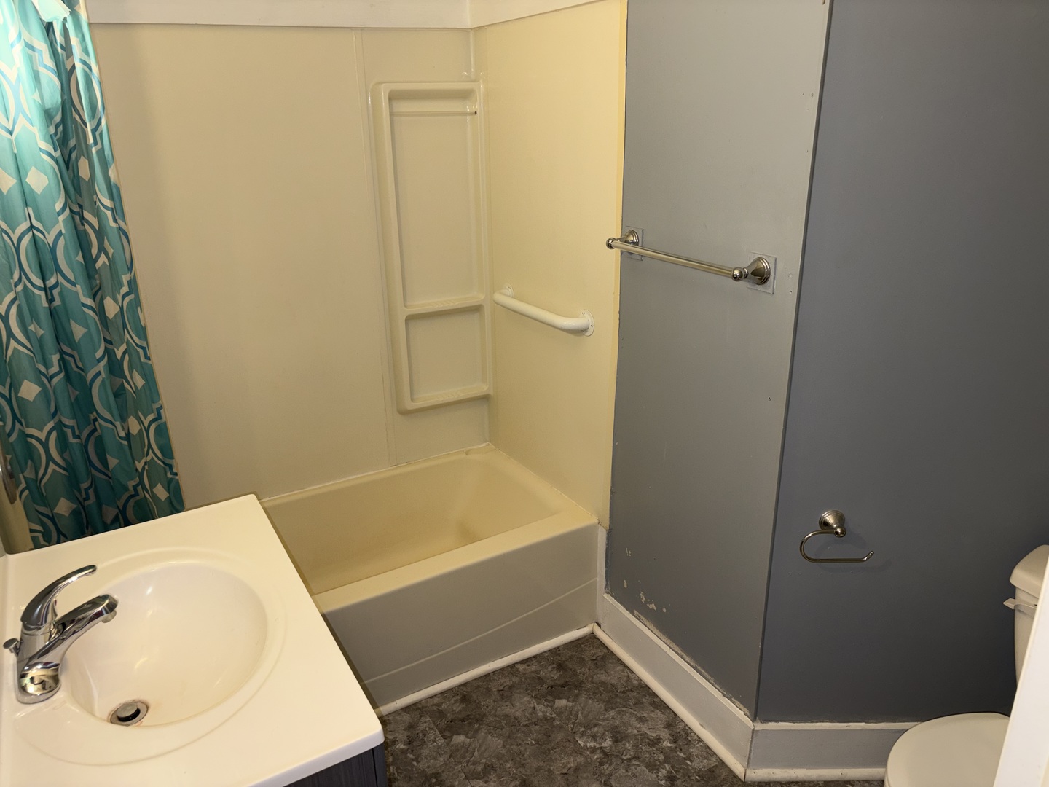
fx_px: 788
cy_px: 394
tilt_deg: -19.3
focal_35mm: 26
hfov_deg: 67.3
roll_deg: +0.6
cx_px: 524
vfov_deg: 53.1
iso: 64
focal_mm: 5.96
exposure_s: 1/20
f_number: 1.6
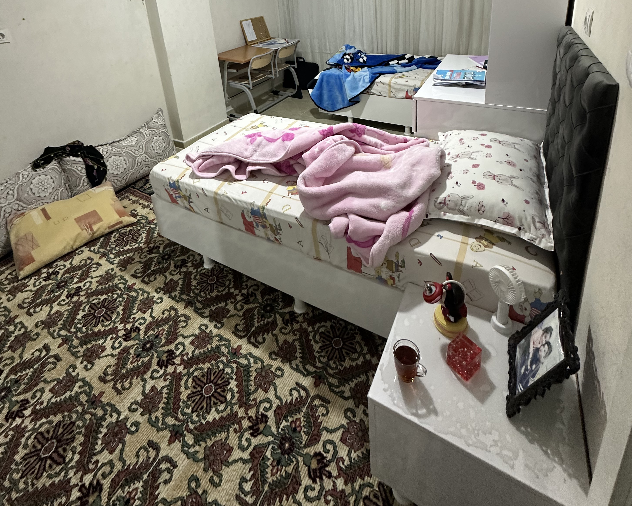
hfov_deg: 83.3
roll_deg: +3.3
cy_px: 81
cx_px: 312
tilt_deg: -15.0
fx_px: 355
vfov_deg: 62.9
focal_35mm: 19
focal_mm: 2.22
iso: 250
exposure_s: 1/100
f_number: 2.2
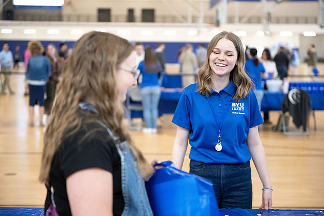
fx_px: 630
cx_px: 162
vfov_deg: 19.5
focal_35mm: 70
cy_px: 108
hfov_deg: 28.8
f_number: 2.8
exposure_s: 1/320
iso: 2500
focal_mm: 70
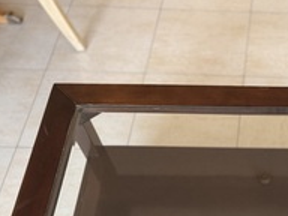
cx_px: 305
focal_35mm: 57
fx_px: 474
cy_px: 248
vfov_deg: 23.7
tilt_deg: -61.2
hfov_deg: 30.7
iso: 320
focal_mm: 6.76
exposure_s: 1/60
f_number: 1.78
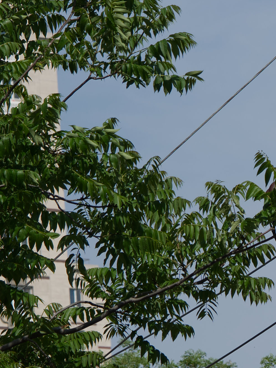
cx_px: 456
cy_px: 295
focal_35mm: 522
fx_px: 5552
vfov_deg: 3.8
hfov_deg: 2.8
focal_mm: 102
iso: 125
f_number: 5.6
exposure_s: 1/1000
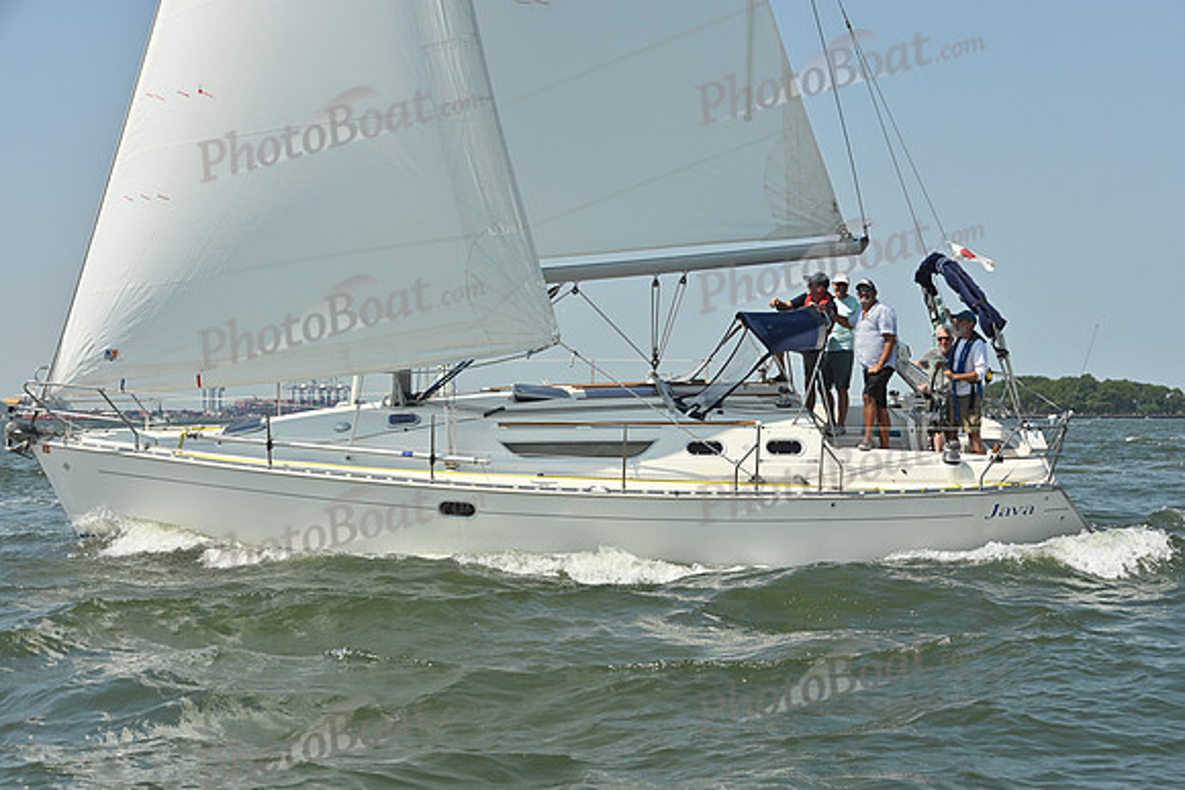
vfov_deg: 19.5
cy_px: 395
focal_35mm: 70
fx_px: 2305
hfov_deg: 28.8
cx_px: 592
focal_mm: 70
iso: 320
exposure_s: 1/1250
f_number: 9
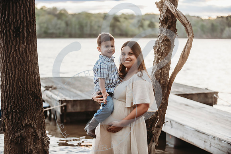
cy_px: 77
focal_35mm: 72
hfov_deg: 28.2
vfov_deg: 19.0
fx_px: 461
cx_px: 117
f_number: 2.8
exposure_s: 1/320
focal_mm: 70
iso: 1000
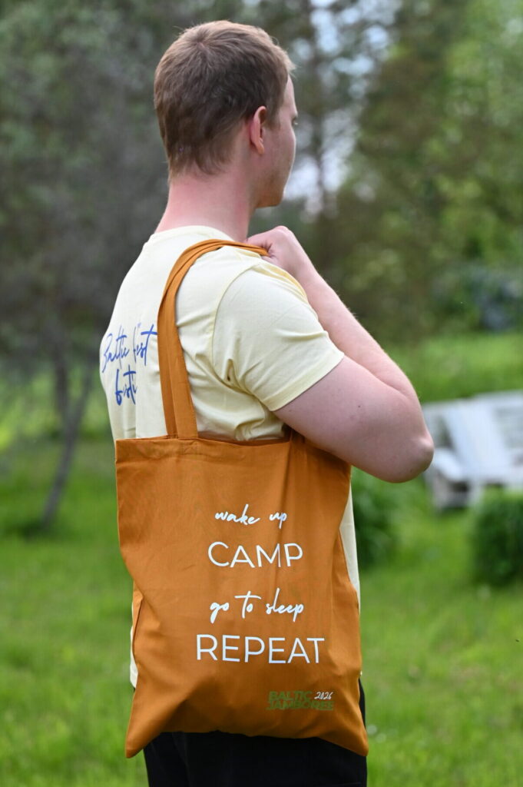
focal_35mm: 70
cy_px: 394
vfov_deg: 28.9
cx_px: 262
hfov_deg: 19.4
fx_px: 1528
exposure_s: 1/800
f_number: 2.8
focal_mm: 70
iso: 2000
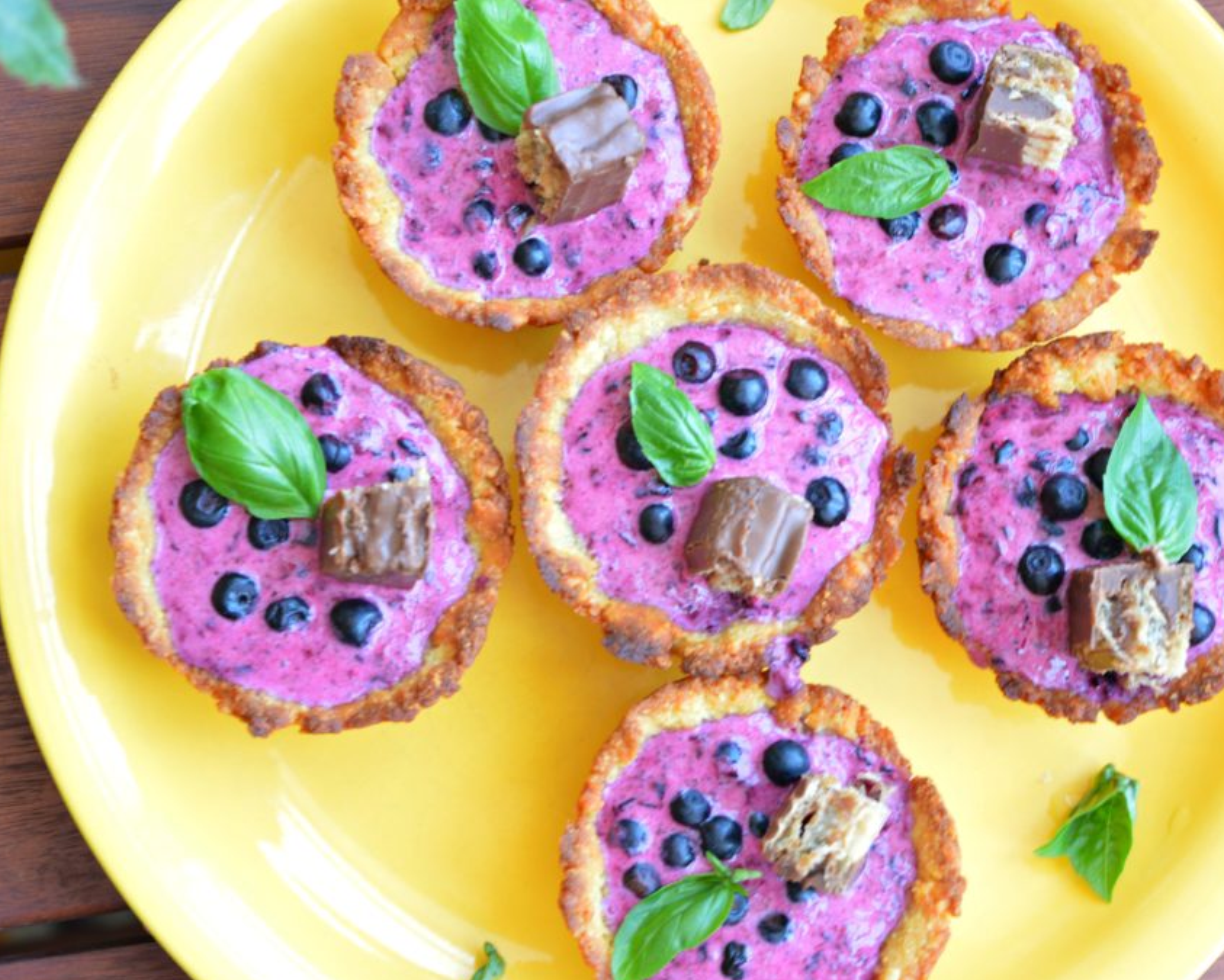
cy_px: 493
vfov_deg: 18.7
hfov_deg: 23.3
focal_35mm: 82
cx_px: 661
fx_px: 2972
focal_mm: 48
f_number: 5.6
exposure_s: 1/6
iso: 100
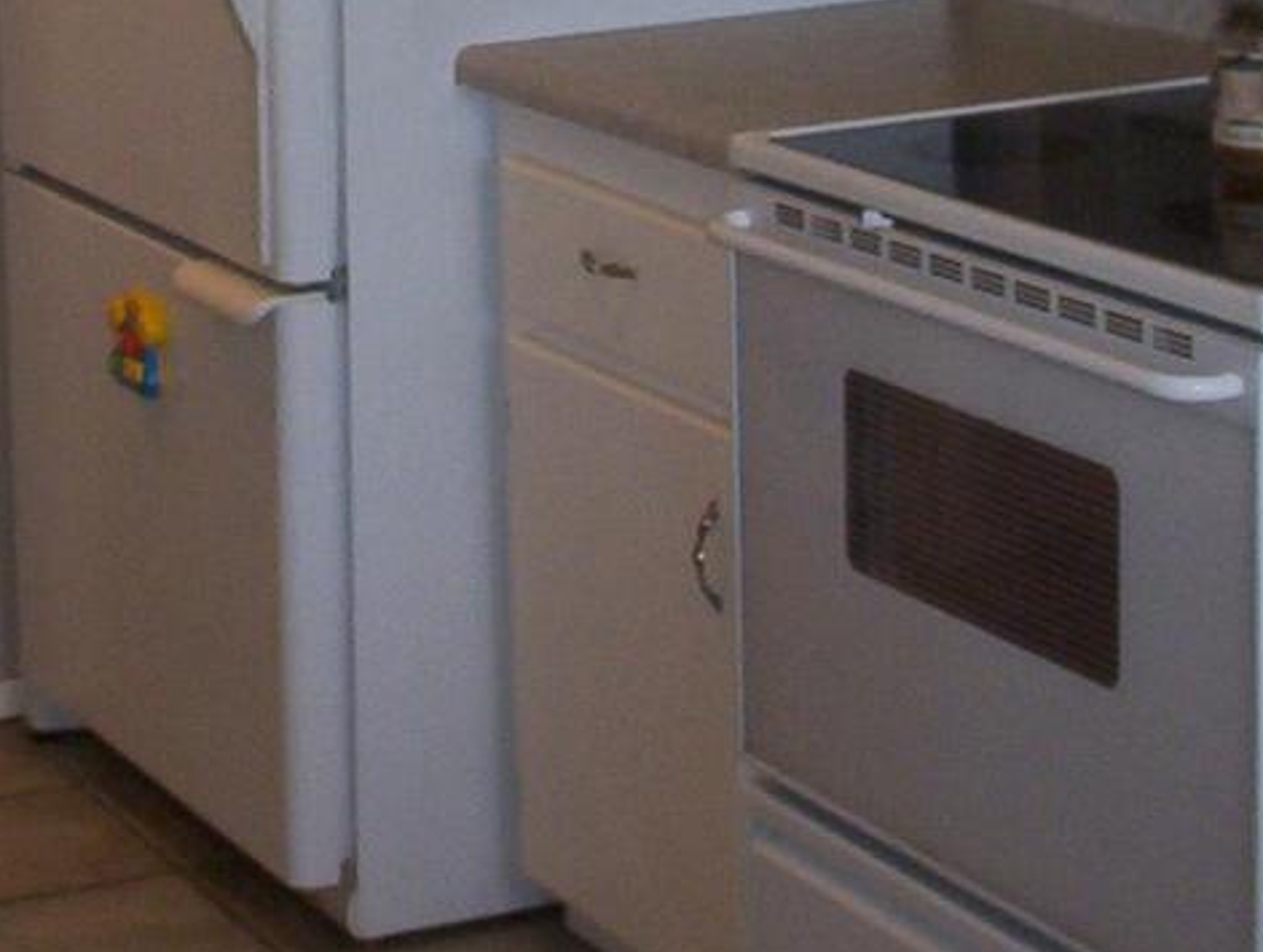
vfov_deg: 13.7
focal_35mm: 106
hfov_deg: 18.3
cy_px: -142
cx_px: 252
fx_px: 3874
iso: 140
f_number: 4.5
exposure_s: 1/30
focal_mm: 6
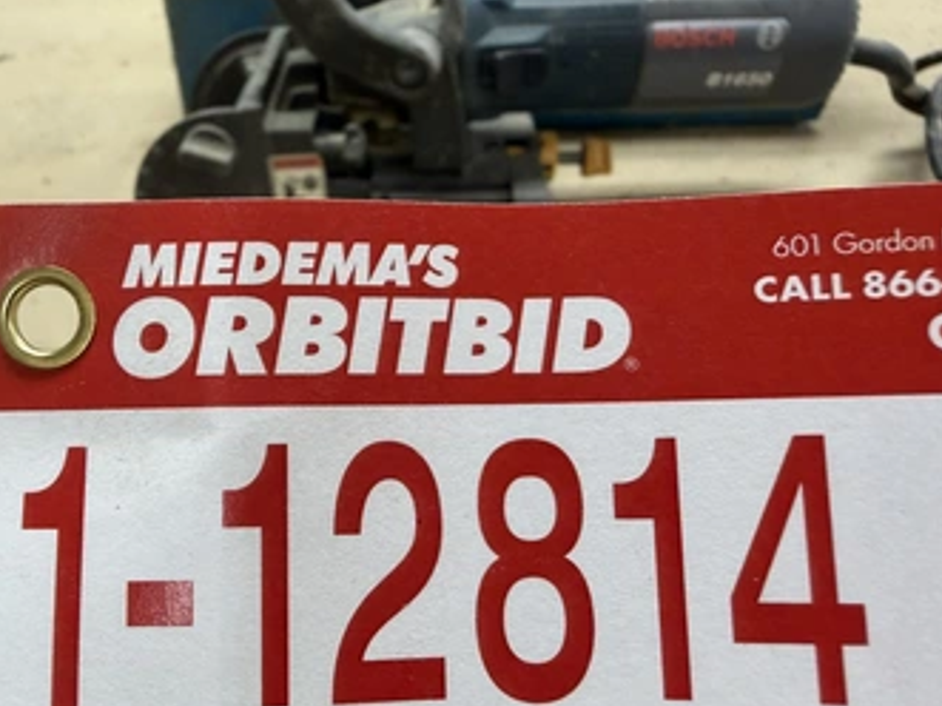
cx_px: 381
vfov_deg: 48.2
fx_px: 789
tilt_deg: -38.7
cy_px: 376
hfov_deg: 61.2
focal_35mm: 29
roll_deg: +3.6
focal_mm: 2.22
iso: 250
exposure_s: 1/120
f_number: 2.2
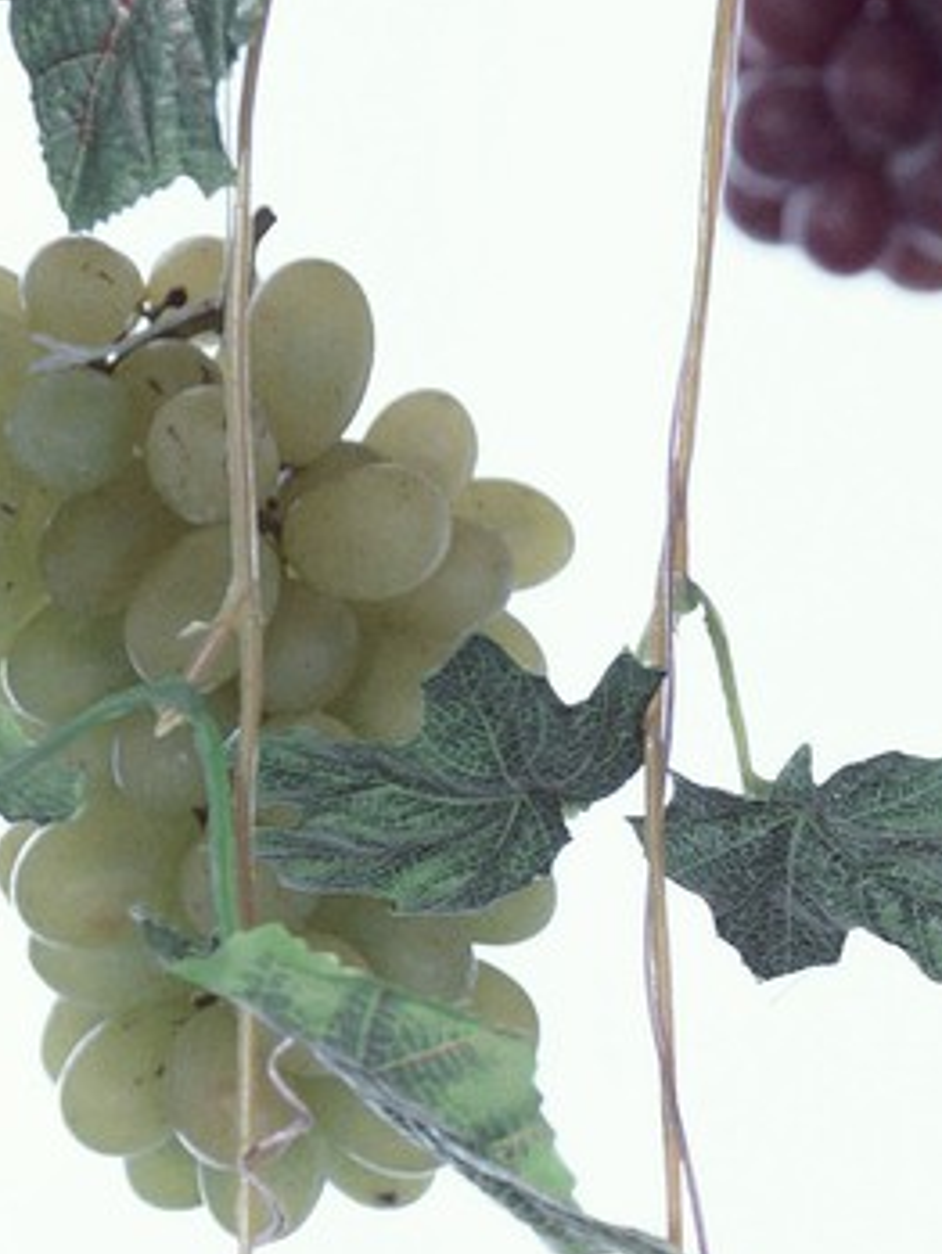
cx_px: 2923
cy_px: 2724
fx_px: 37458
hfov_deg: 1.4
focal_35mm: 1033
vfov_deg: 1.9
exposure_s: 1/160
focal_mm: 125
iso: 100
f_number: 4.5
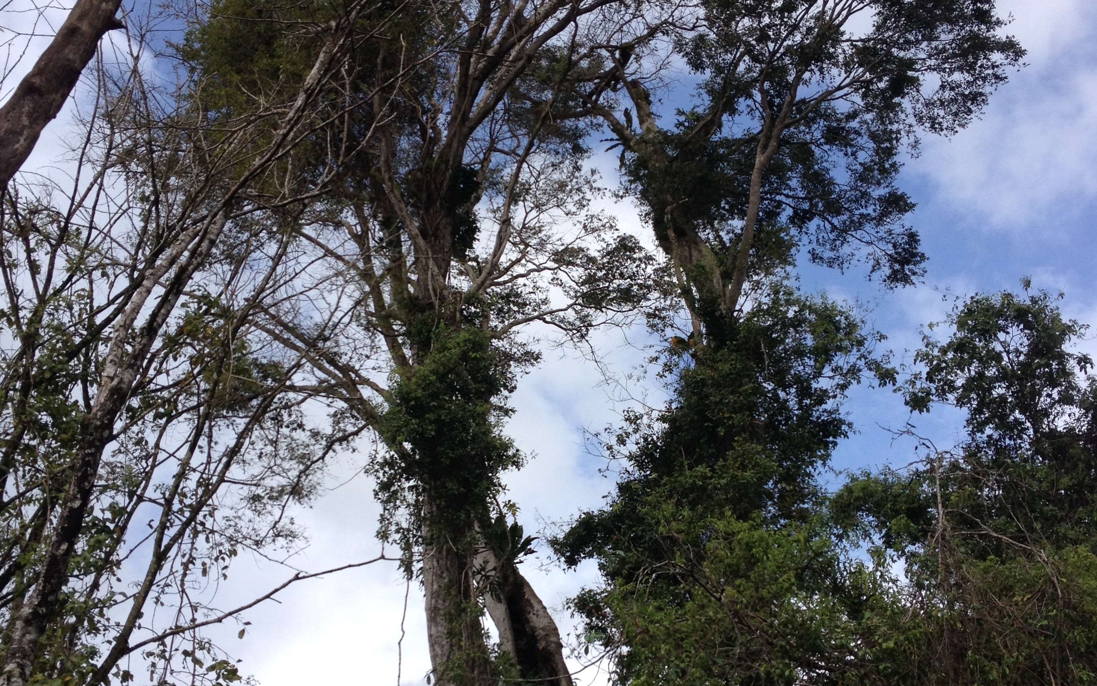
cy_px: 426
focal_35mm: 50
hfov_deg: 40.3
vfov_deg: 25.8
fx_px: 1495
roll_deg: +1.6
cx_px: 549
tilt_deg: +34.5
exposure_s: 1/1346
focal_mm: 4.28
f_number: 2.4
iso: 50
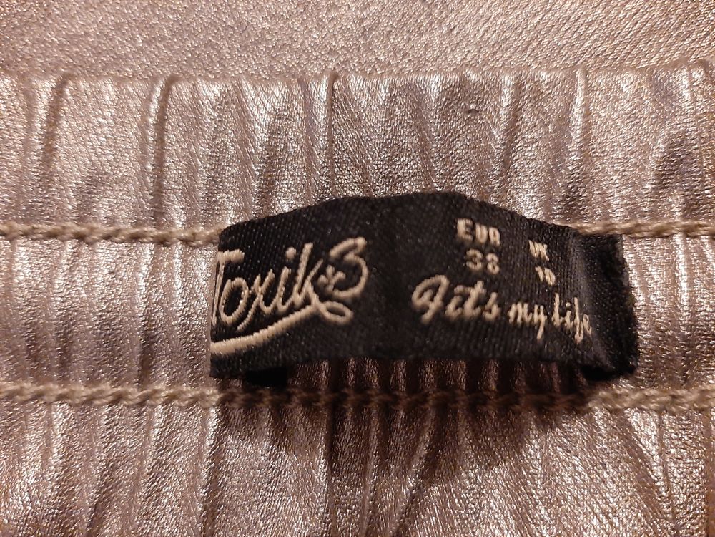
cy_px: 268
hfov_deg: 67.3
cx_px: 358
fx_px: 537
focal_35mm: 26
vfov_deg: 53.1
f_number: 1.7
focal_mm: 3.93
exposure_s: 1/20
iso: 800
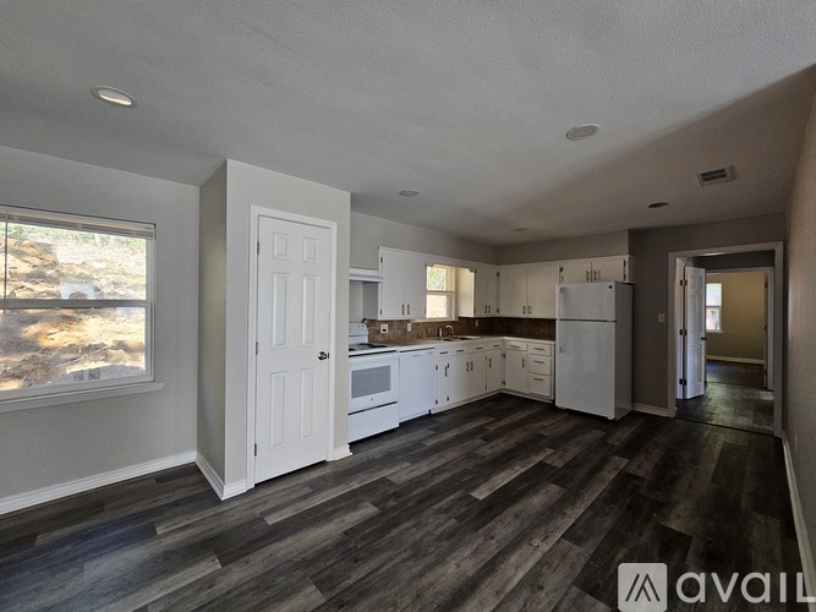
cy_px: 306
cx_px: 408
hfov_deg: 106.2
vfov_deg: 89.9
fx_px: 306
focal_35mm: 13
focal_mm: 2.2
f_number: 2.2
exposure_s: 1/77
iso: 200
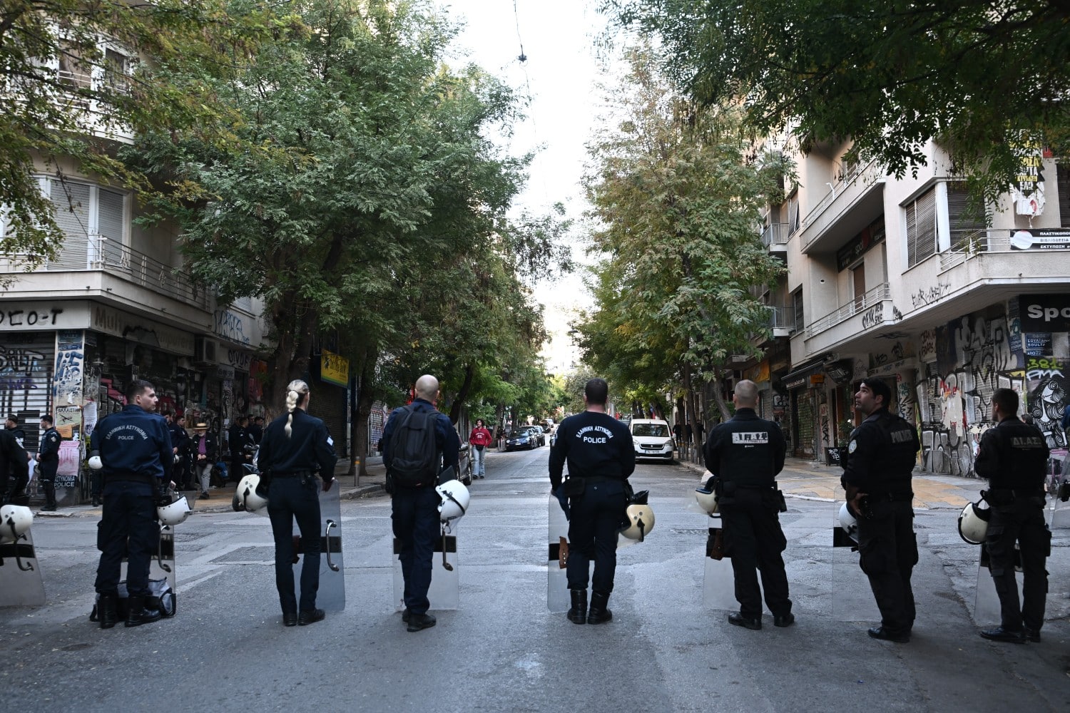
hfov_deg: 57.2
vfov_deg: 40.0
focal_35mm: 33
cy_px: 356
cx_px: 535
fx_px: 981
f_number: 4
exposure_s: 1/320
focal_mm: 33
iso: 1250
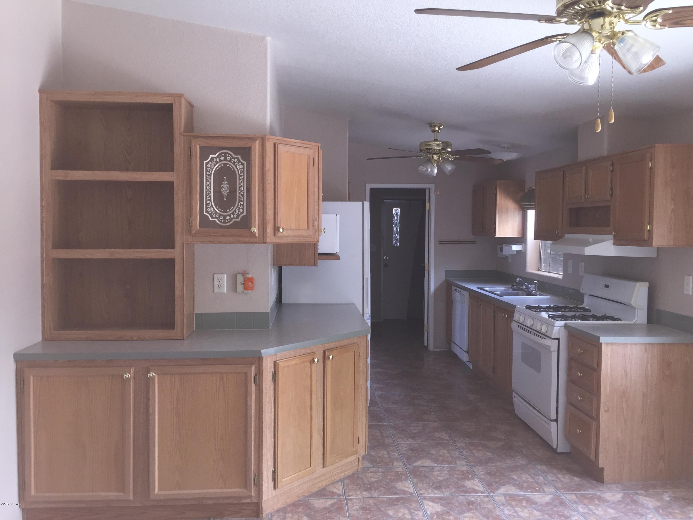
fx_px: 581
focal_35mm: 29
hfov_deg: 61.7
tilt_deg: -2.5
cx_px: 346
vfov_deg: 48.2
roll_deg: -0.2
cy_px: 260
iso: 50
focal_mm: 4.15
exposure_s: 1/30
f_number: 2.2
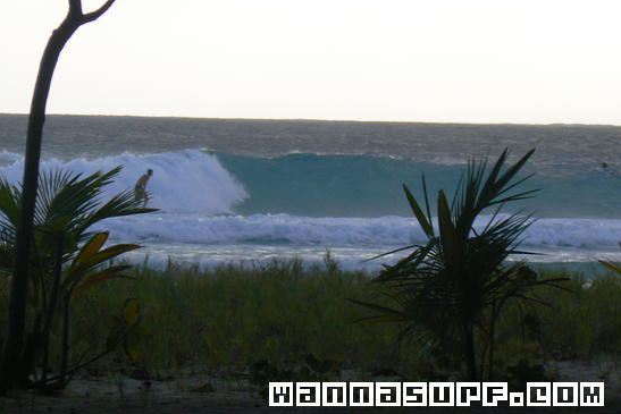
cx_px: 310
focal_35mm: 353
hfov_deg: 5.8
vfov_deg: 3.9
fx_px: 6090
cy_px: 187
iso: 80
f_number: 5.6
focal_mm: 56.3
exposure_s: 1/400
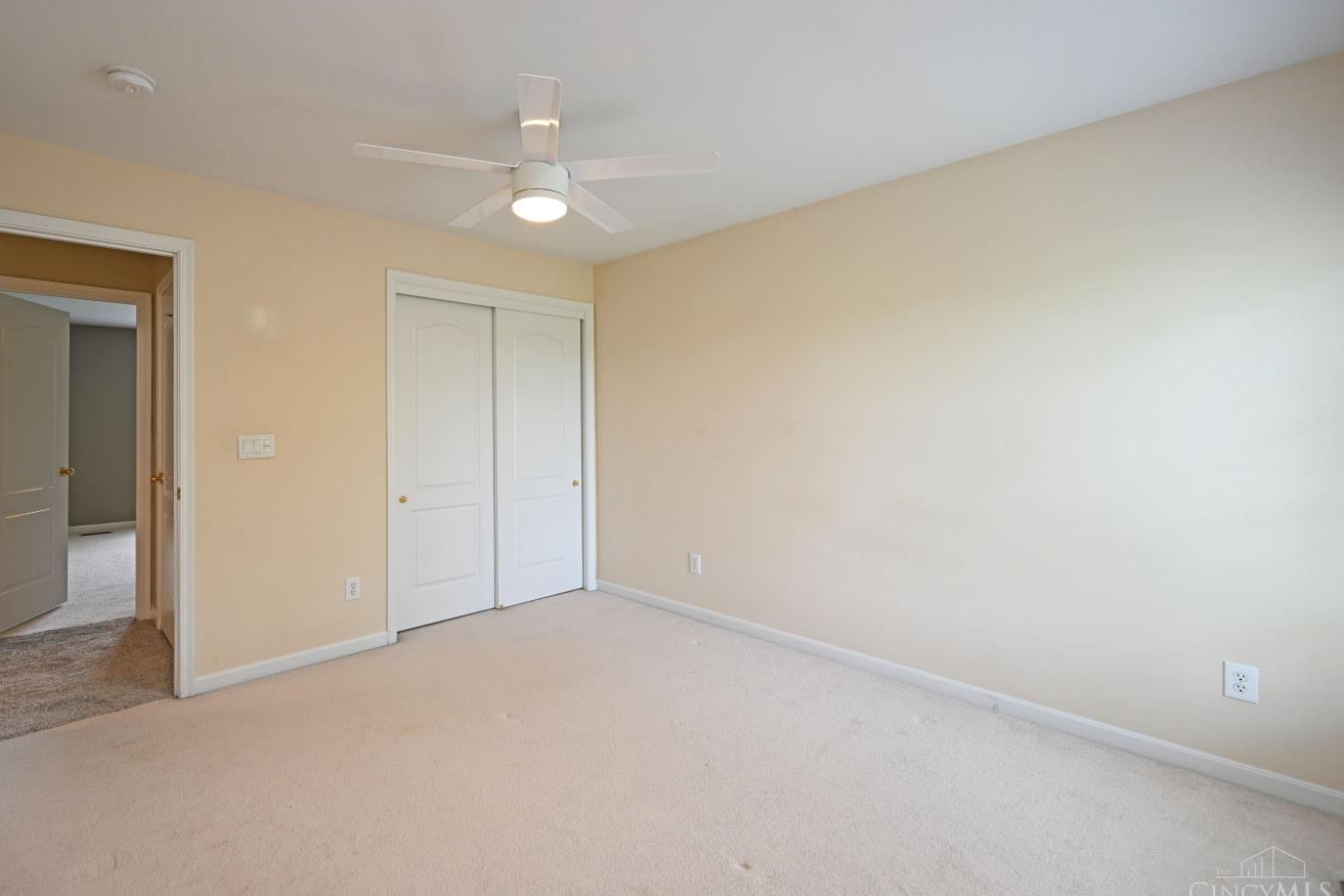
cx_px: 578
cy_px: 416
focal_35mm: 16
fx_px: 597
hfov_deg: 96.1
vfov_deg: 73.6
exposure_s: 1/60
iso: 220
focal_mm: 14
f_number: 4
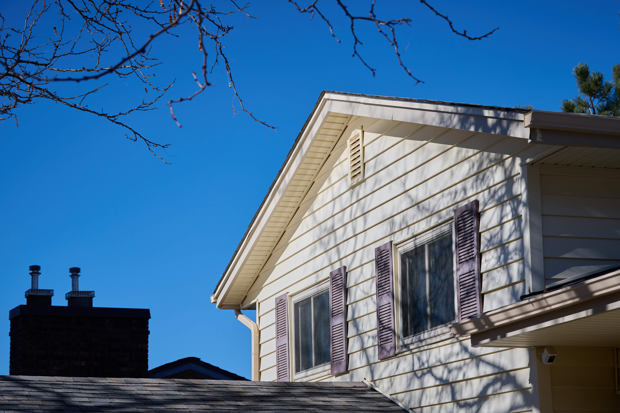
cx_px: 310
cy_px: 206
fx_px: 1412
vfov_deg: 16.7
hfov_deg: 24.8
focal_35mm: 82
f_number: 6.3
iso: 64
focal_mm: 82
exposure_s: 1/1000
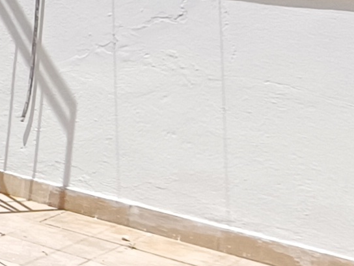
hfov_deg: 12.3
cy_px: -40
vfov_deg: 15.0
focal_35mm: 96
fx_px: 982
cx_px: -634
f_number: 2.2
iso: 53
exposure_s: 1/2049
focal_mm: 1.66
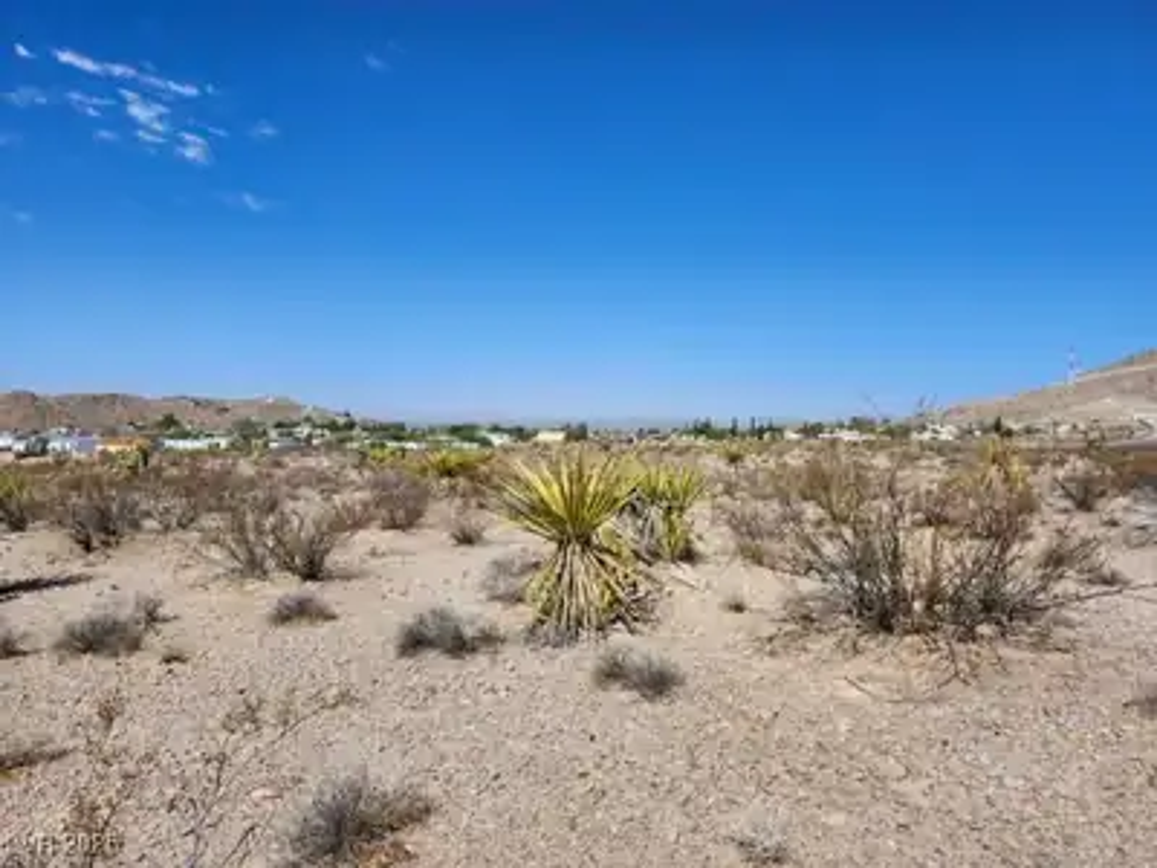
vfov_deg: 58.9
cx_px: 578
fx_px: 769
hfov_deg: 73.9
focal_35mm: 23
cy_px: 434
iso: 25
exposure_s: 1/2283
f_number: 1.8
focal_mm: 5.54
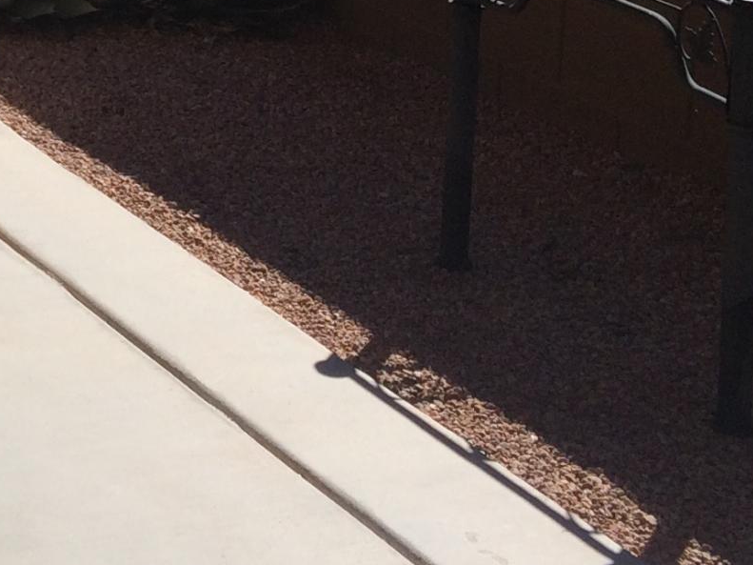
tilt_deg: -11.0
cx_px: -456
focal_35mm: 110
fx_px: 2392
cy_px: -238
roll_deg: +0.1
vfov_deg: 12.9
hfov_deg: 16.0
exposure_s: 1/2740
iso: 32
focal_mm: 4.15
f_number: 2.2
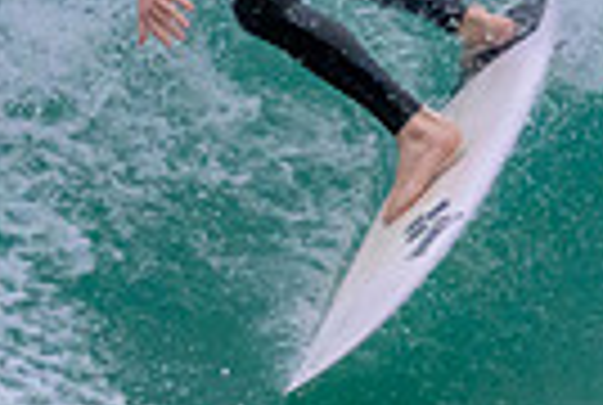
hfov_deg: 0.6
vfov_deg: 0.4
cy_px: -178
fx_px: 58000
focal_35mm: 3455
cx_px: 212
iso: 9000
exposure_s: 1/2000
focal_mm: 800
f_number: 11
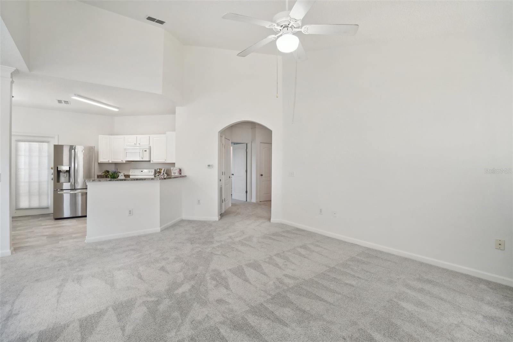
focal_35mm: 15
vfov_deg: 77.3
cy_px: 171
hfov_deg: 100.4
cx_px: 256
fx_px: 214
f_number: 4
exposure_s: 1/125
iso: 400
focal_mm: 10
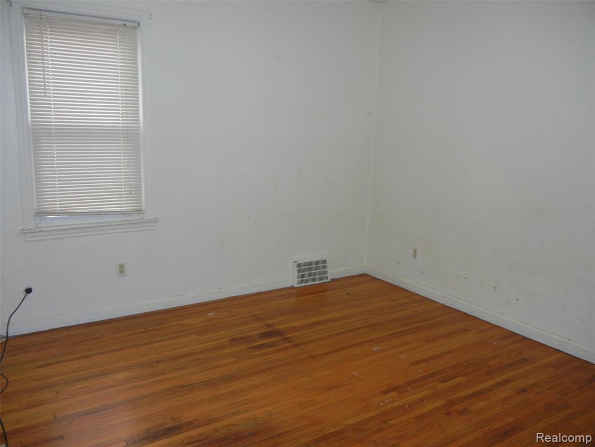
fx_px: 516
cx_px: 298
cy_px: 224
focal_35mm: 30
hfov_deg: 60.0
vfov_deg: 46.8
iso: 200
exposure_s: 1/30
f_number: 3.5
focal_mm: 5.4
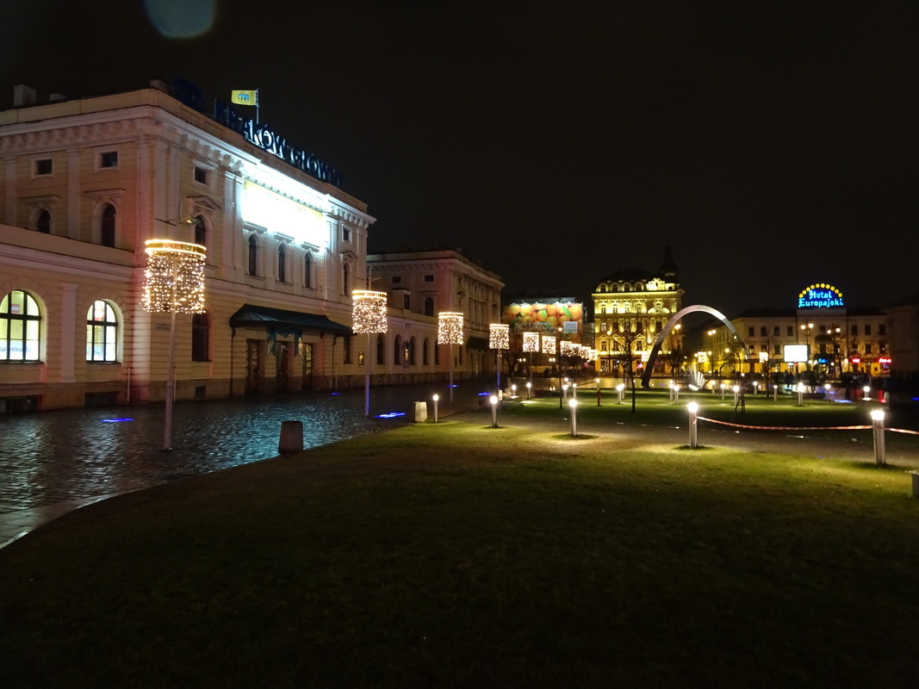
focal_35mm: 24
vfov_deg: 56.8
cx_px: 460
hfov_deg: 71.6
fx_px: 637
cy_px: 344
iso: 800
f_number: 3.5
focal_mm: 4.1
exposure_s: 1/10
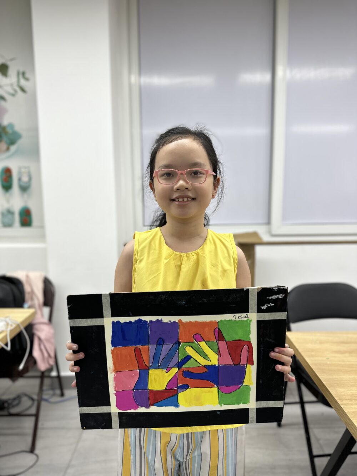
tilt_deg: -7.2
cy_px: 238
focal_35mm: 24
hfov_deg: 56.8
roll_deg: -0.2
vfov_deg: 71.6
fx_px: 330
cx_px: 178
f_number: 1.78
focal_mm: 6.86
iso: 64
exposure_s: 1/150
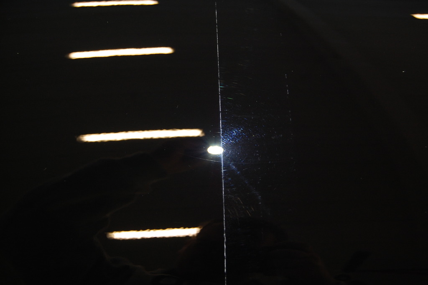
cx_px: 214
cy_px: 142
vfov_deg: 22.6
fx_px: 713
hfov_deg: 33.4
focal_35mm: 60
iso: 500
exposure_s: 1/30
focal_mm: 40
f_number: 5
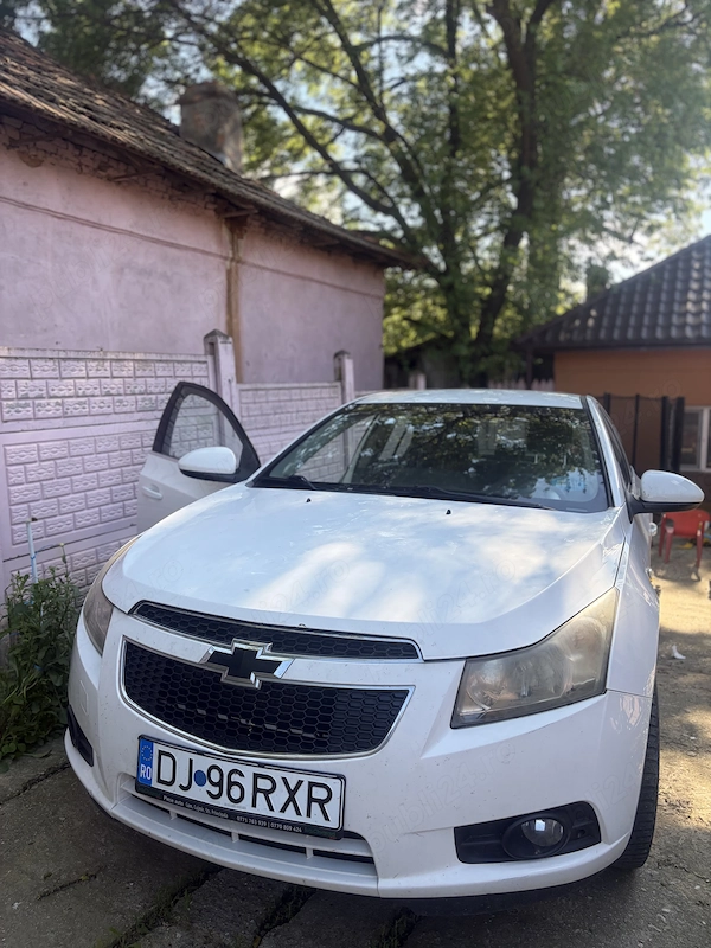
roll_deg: +0.9
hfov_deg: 53.1
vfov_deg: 67.3
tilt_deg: -8.2
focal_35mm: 26
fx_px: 712
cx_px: 356
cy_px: 474
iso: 50
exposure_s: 1/641
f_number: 1.6
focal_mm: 5.96
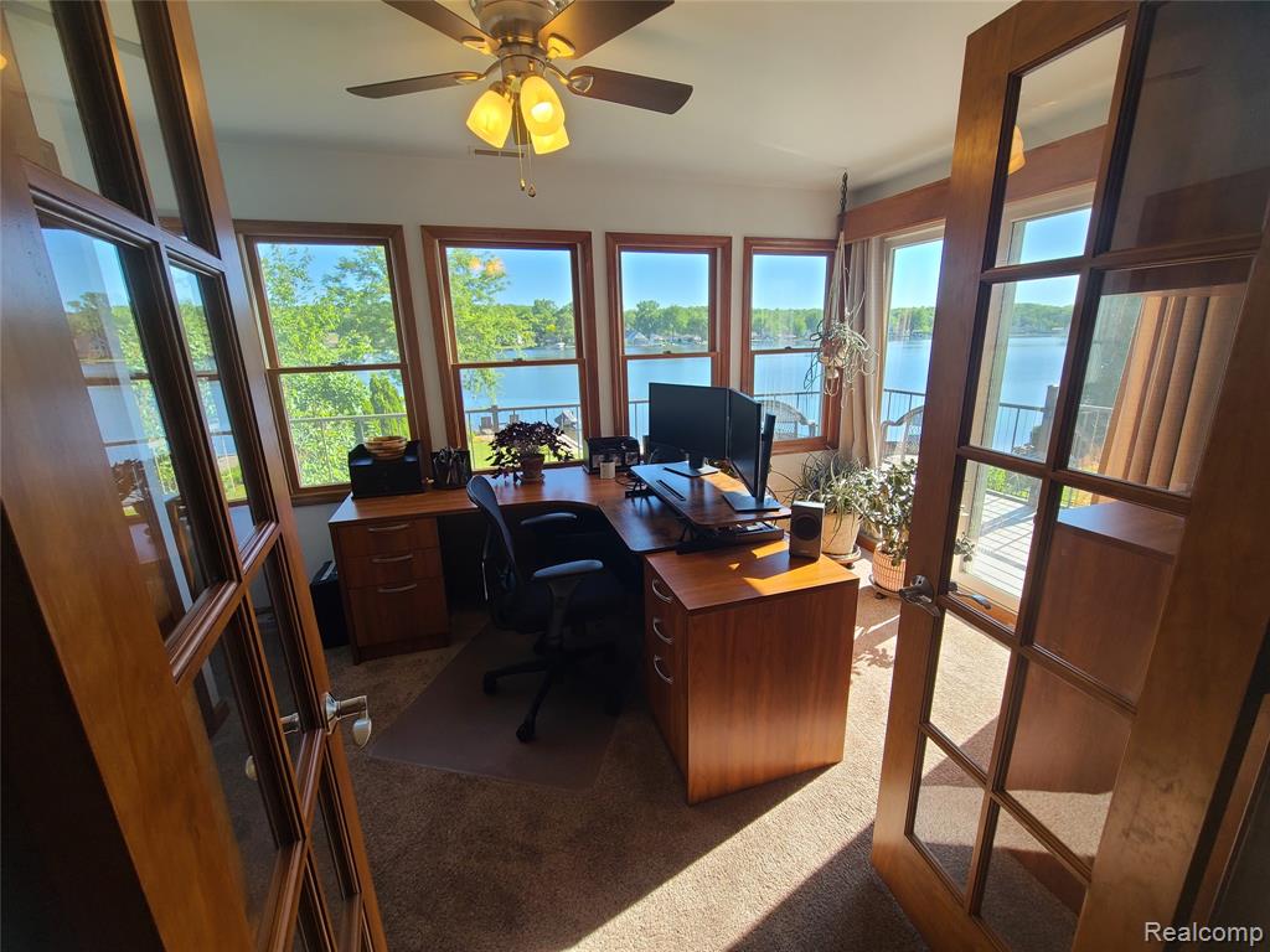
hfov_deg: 106.2
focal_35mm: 13
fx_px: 477
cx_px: 635
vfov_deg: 89.9
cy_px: 476
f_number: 2.2
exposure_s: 1/181
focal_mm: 2.2
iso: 50
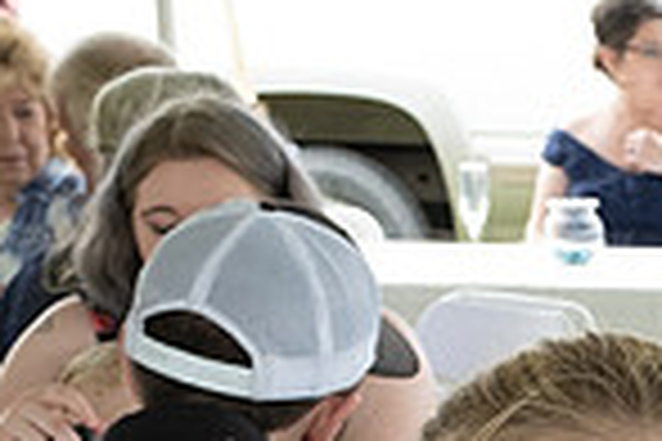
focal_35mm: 163
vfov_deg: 7.8
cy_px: 1043
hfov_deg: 12.2
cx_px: 896
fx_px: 2997
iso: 500
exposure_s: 1/250
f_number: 4
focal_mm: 18.2
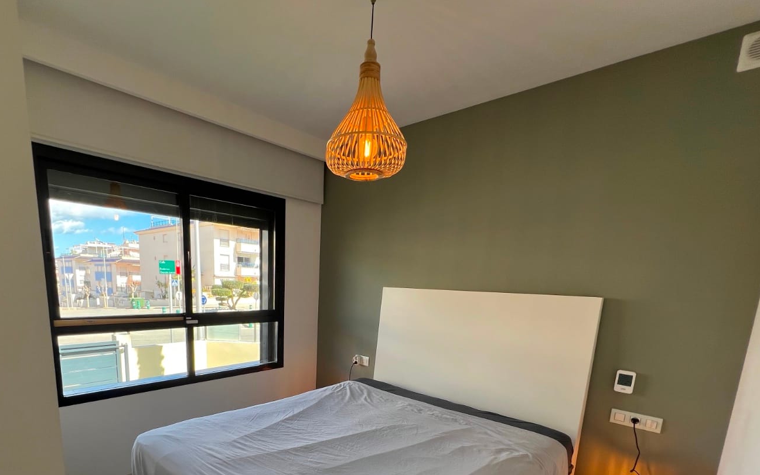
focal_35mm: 17
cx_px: 332
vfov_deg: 64.4
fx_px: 352
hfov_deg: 93.9
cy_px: 349
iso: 32
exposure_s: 1/204
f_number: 1.8
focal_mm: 1.57
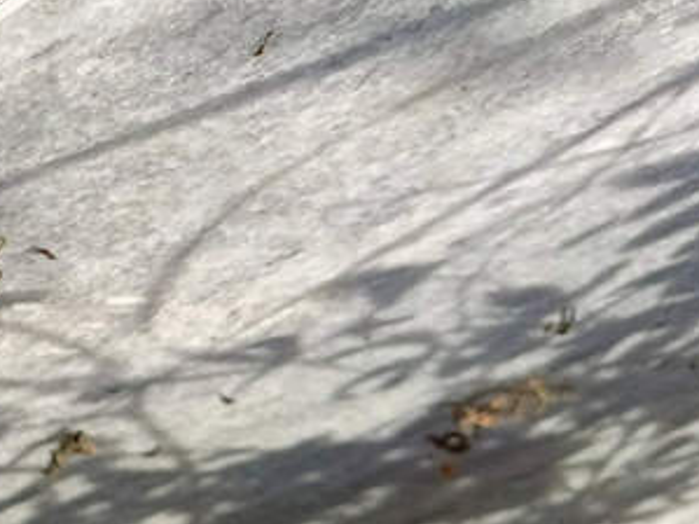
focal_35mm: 67
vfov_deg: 21.9
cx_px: -222
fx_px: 1352
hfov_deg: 24.9
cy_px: 309
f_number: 1.69
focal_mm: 4.76
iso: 115
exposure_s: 1/809
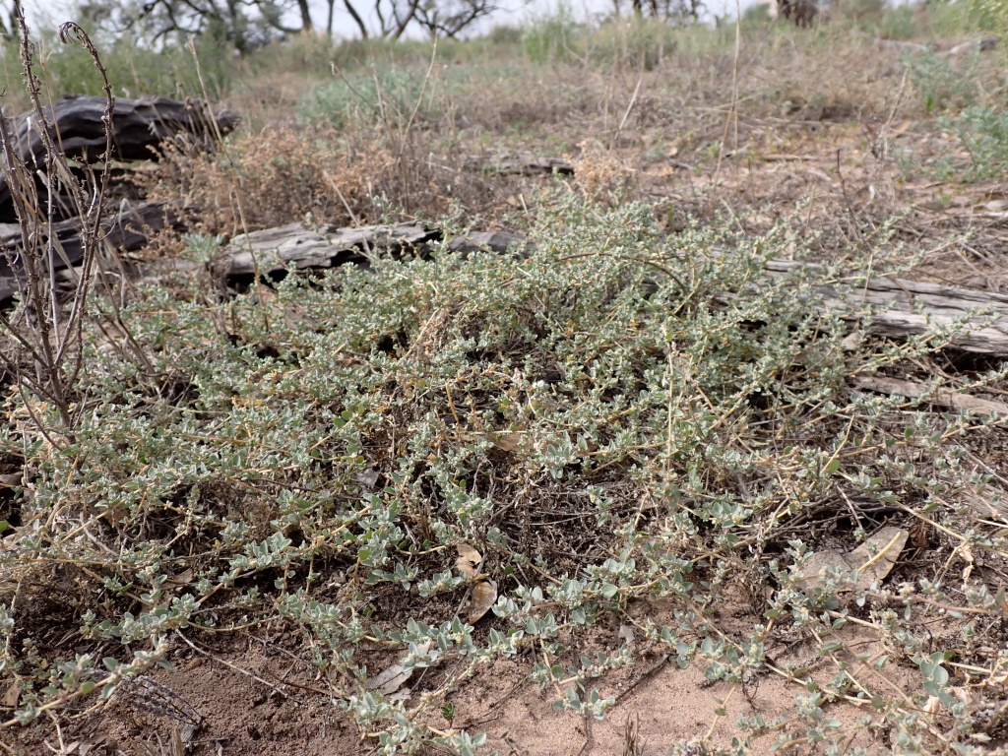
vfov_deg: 46.8
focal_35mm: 30
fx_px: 874
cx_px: 504
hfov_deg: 60.0
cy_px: 378
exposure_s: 1/800
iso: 100
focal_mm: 5.4
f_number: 3.2
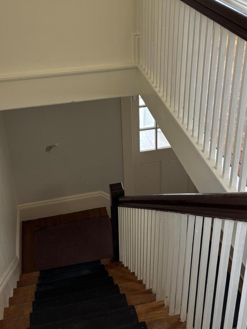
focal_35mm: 44
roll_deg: +0.4
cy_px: 94
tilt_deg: -25.2
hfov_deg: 32.9
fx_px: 419
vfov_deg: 42.0
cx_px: 122
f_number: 1.6
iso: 100
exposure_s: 1/60
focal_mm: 5.96
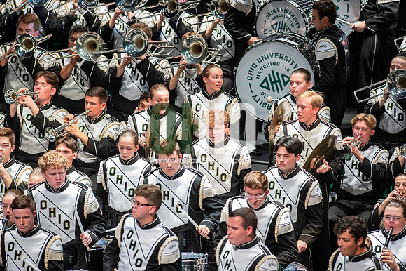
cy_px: 136
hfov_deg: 6.9
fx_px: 3381
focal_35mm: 300
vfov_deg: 4.6
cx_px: 203
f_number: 5.6
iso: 5000
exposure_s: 1/400
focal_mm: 300
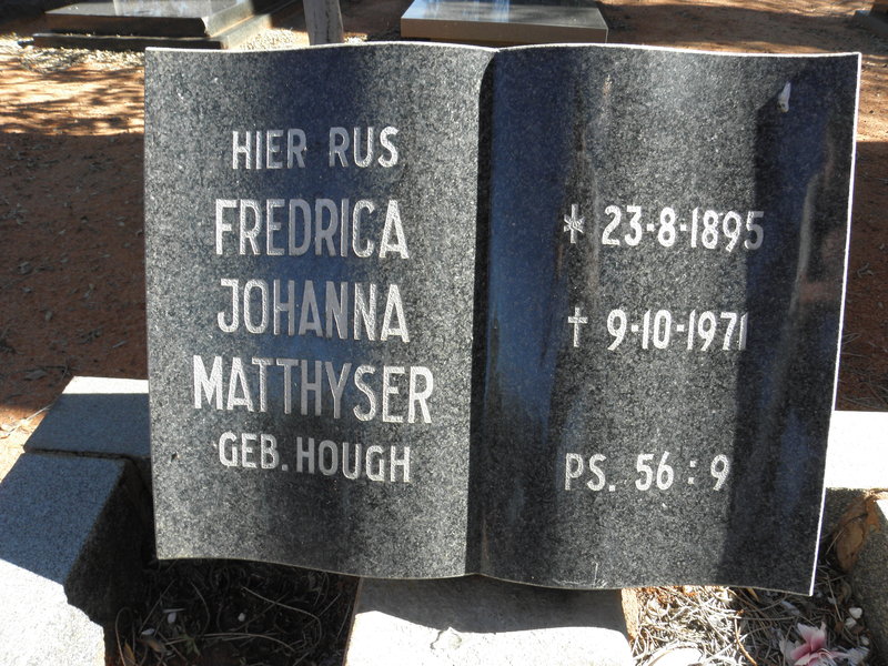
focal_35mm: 26
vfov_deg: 53.1
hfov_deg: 67.3
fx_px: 667
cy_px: 333
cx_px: 444
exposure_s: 1/80
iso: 64
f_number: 5
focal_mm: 4.6
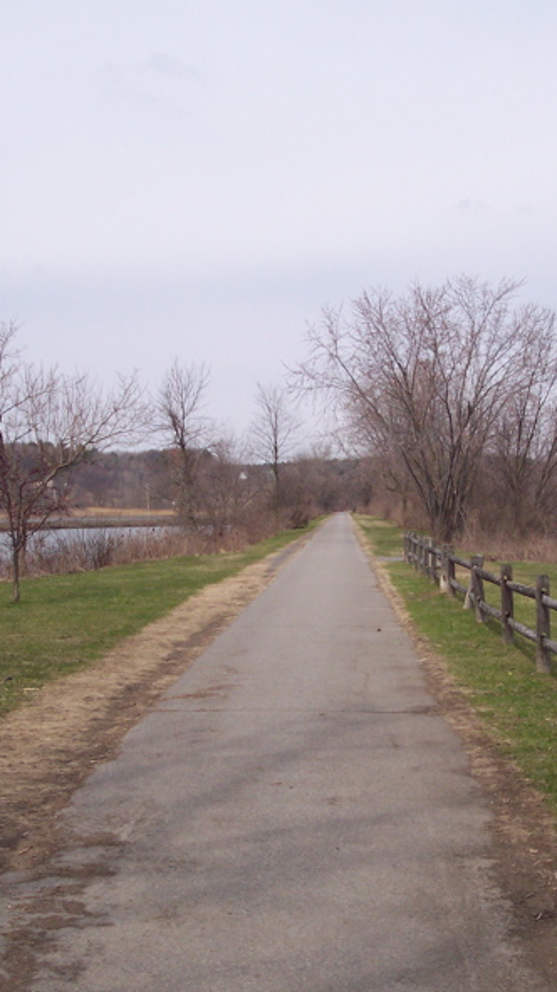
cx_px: 319
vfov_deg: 37.2
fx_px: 1472
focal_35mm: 56
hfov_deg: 21.4
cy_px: 491
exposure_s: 1/1000
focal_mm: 8
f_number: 4.8
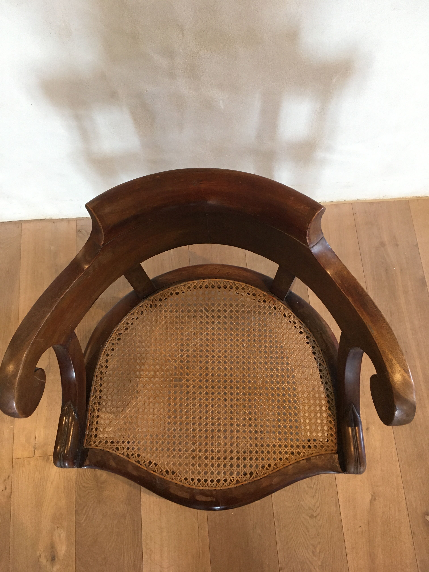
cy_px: 286
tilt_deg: -73.9
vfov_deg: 61.7
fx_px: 479
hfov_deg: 48.2
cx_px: 214
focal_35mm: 29
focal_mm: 4.15
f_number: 2.2
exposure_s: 1/33
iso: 160
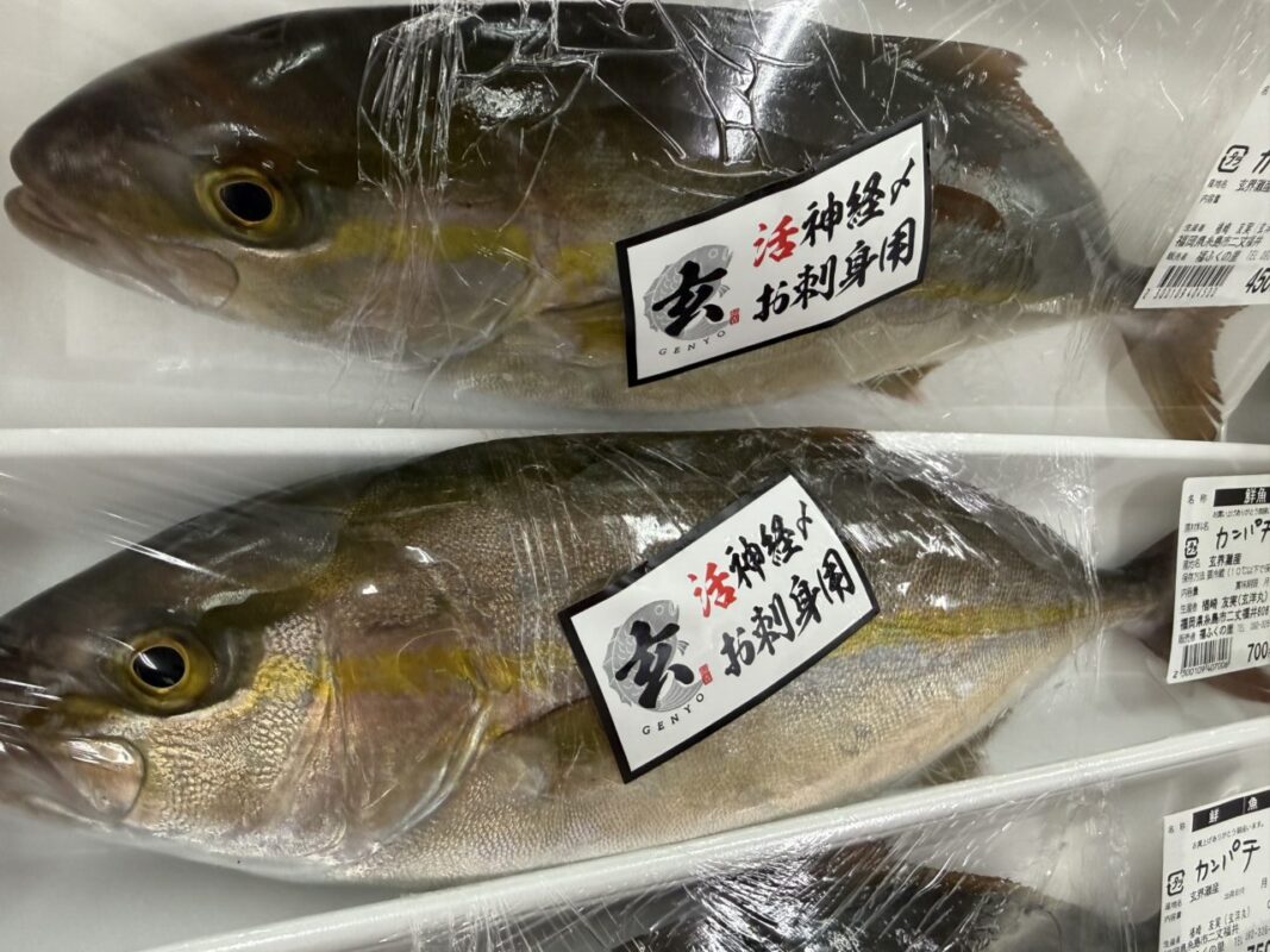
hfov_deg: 71.6
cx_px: 635
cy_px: 476
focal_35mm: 24
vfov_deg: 56.8
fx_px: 880
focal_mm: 2.22
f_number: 2.2
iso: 250
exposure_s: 1/120
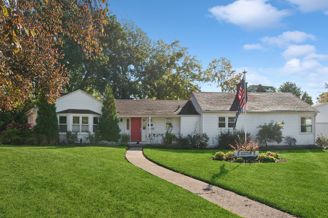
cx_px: 164
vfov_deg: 42.3
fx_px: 282
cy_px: 109
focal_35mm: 31
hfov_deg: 60.3
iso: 400
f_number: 8
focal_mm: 31
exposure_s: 1/800
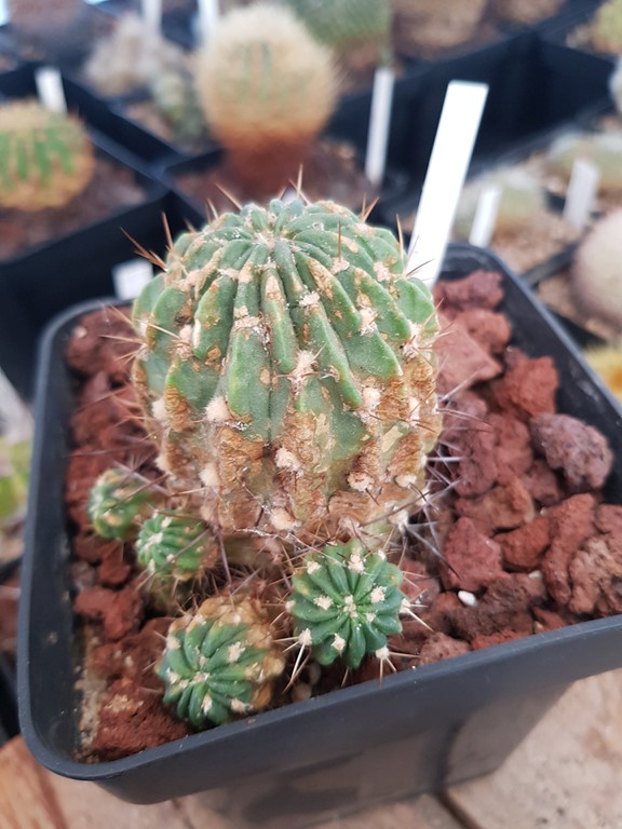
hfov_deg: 53.1
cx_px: 311
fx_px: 623
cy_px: 414
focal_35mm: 26
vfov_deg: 67.3
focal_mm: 4.2
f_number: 1.7
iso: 160
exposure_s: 1/50
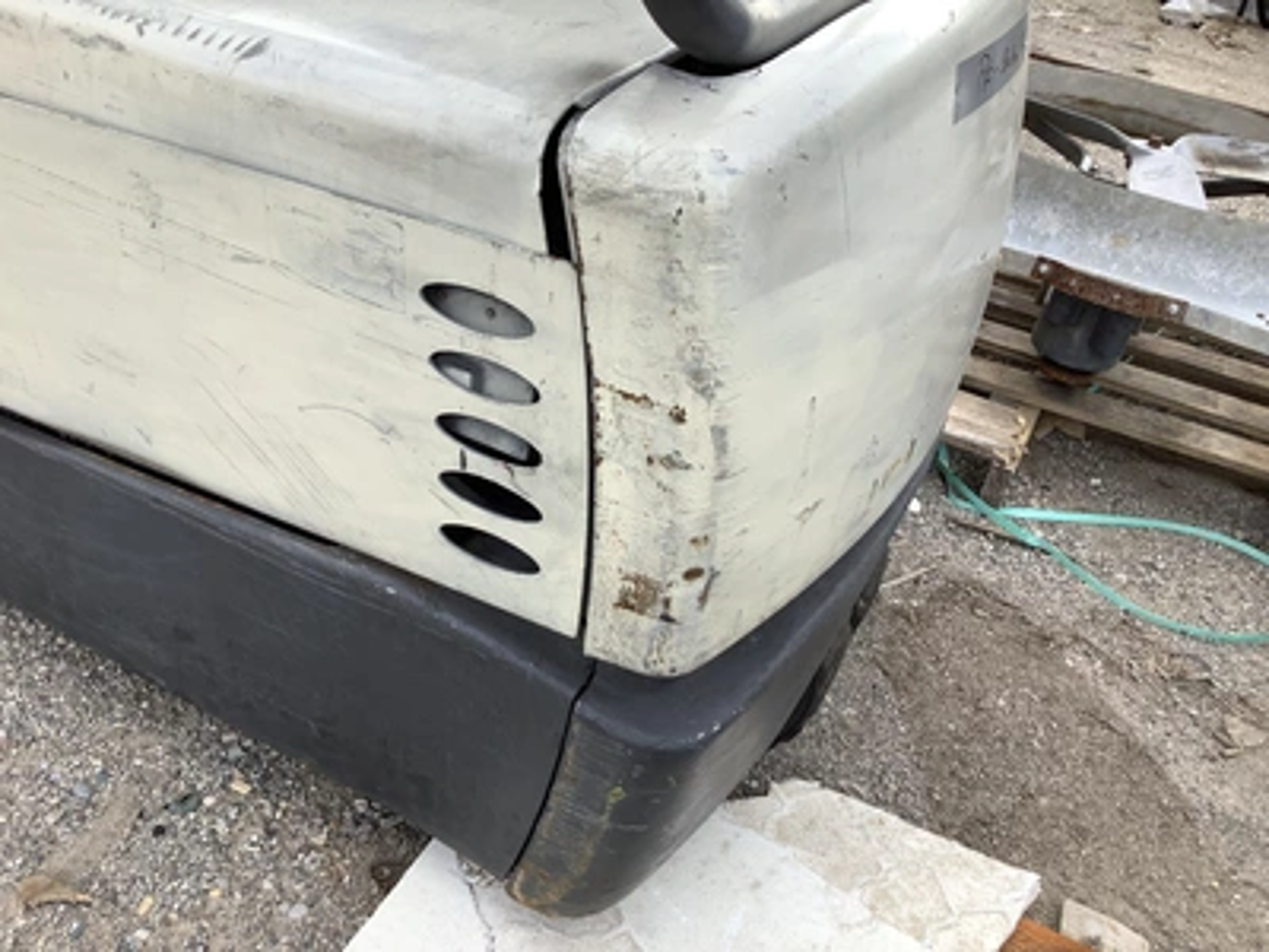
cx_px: 634
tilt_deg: -35.2
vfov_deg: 45.4
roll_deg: -9.0
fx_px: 1136
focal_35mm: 31
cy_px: 476
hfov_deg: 58.4
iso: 25
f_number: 2.4
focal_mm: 3.3
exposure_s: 1/120
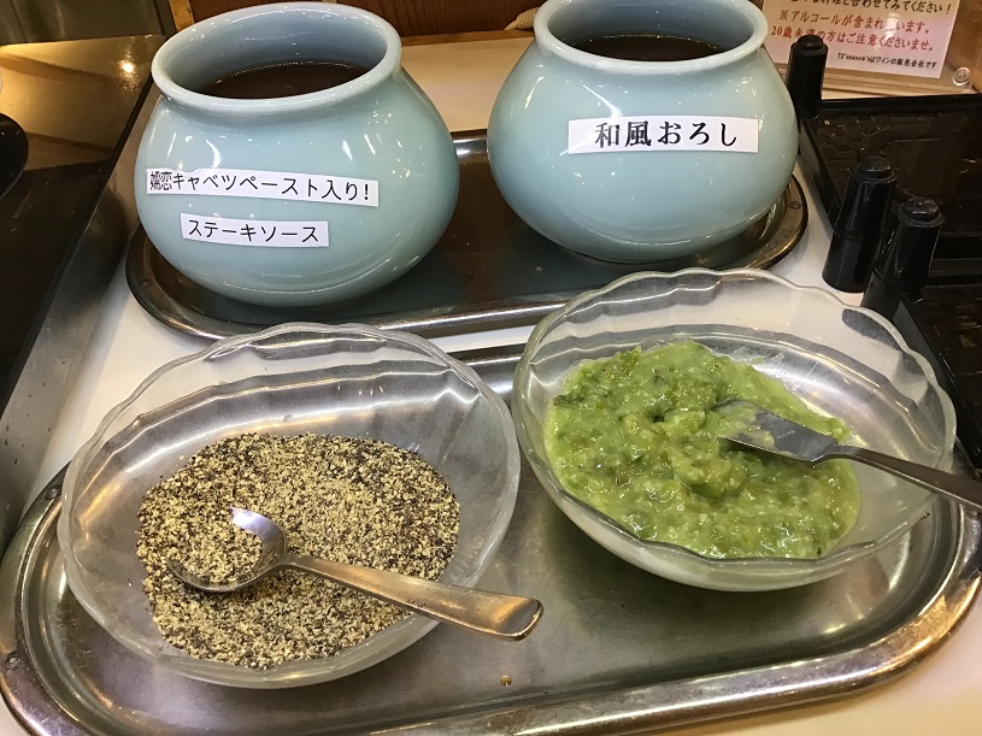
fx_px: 879
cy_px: 368
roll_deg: +0.9
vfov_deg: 45.4
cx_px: 491
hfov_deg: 58.4
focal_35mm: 31
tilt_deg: -42.7
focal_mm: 3.3
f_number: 2.4
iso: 100
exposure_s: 1/33
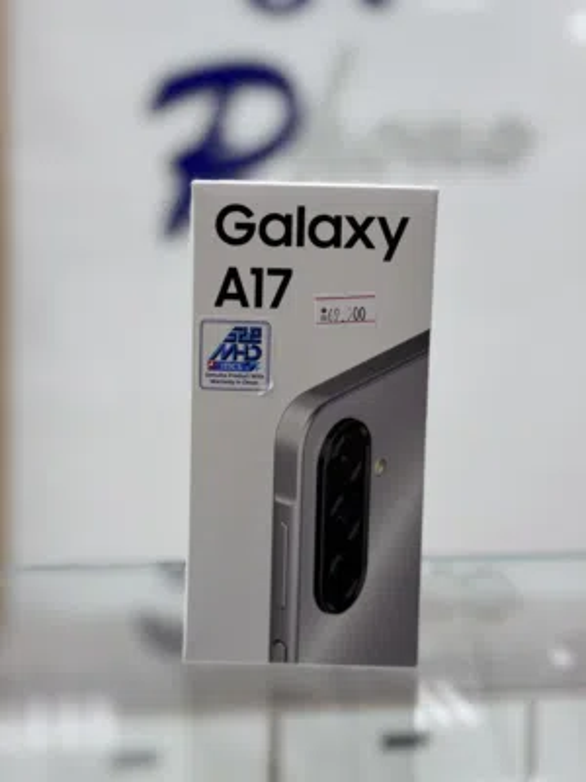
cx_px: 293
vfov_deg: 39.7
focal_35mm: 48
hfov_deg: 30.3
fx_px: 1083
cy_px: 391
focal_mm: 6.76
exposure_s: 1/121
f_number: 1.78
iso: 50
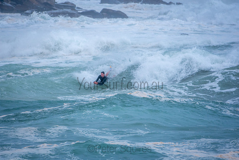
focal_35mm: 750
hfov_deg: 2.7
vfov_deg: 1.8
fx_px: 4980
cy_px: 80
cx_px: 120
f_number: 5.6
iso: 360
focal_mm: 500
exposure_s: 1/640
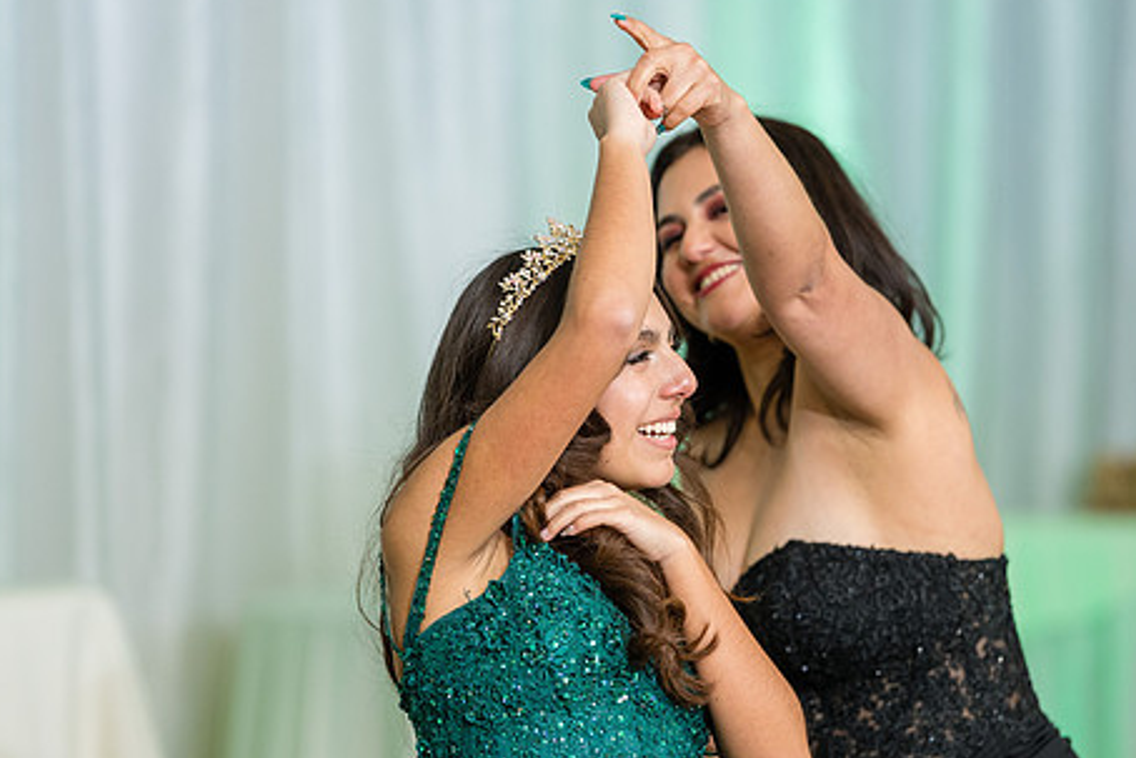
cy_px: 467
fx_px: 7575
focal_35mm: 240
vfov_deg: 5.7
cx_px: 713
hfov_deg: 8.6
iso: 1600
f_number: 2.8
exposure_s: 1/250
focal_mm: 178
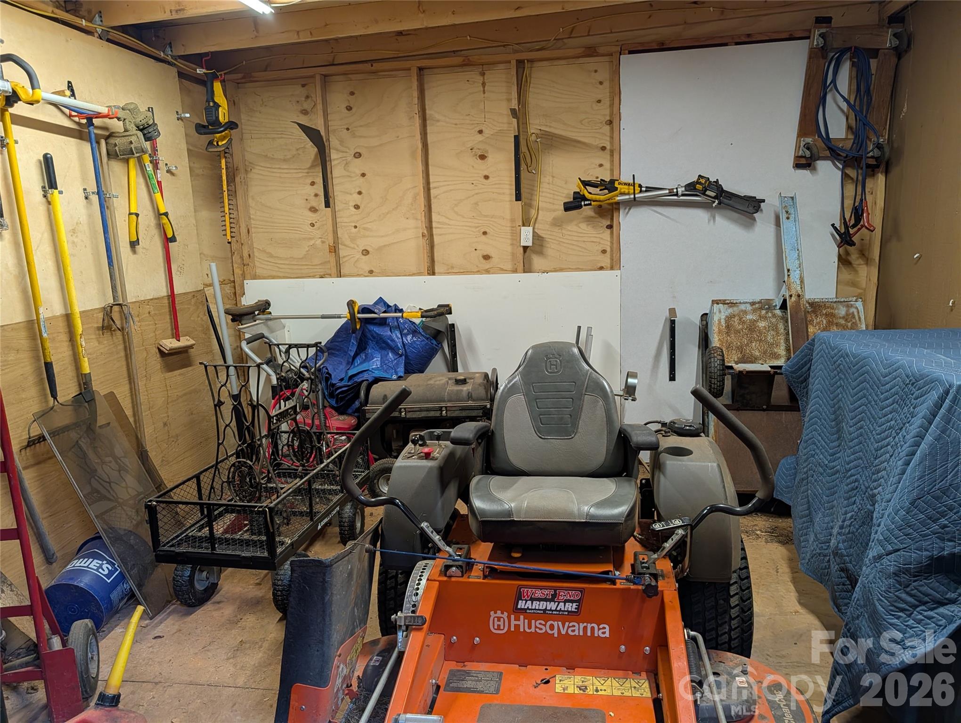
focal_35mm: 24
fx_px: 667
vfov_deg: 56.9
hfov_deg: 71.5
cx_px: 480
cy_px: 362
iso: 77
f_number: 1.68
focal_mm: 6.9
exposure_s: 1/120
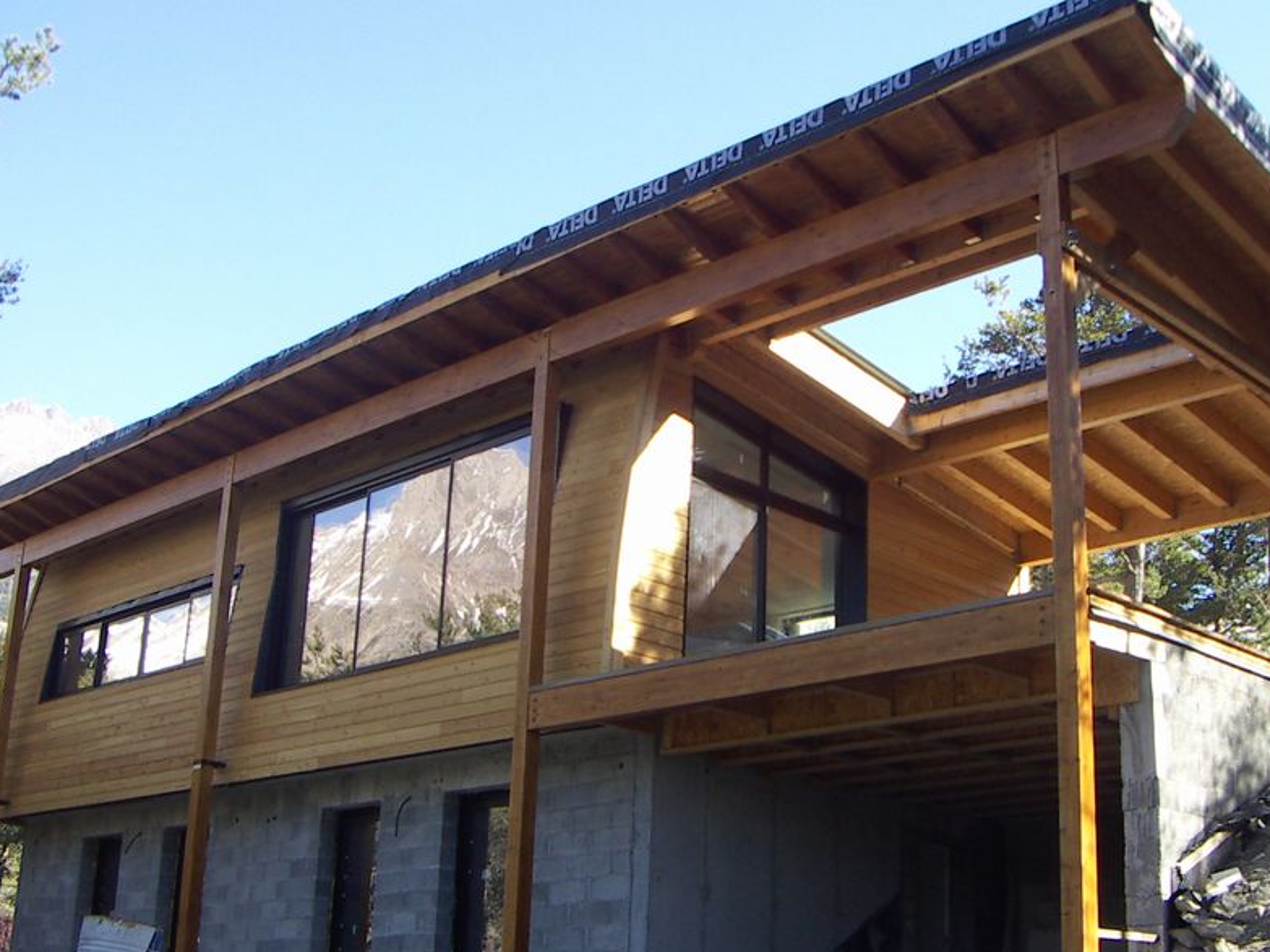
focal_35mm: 46
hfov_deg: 41.2
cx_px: 676
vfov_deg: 31.4
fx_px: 1687
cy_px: 556
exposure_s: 1/50
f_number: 6.7
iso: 50
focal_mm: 4.7
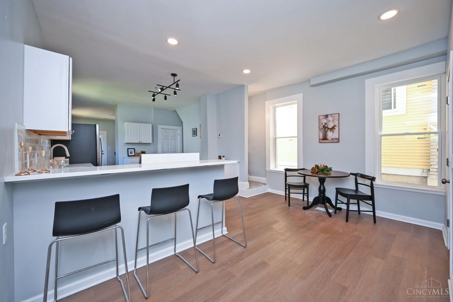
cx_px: 226
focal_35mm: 14
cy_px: 151
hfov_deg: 104.3
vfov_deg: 81.2
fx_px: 176
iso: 220
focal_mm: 14
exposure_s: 1/60
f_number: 4
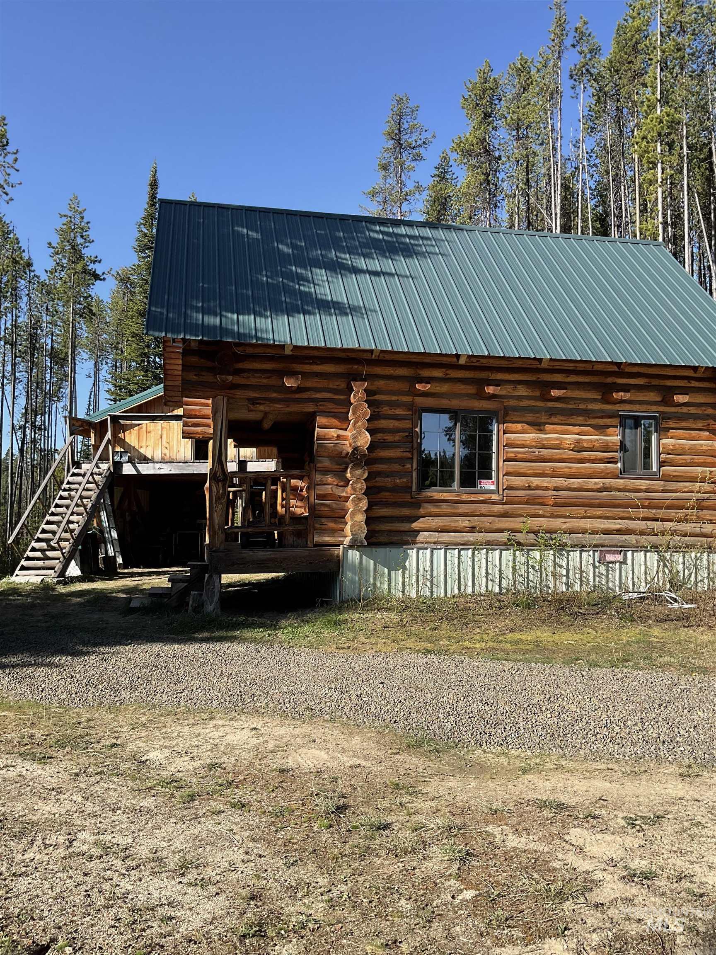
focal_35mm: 29
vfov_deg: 61.7
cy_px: 478
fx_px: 800
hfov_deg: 48.2
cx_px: 358
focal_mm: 3
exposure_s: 1/912
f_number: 1.8
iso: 16
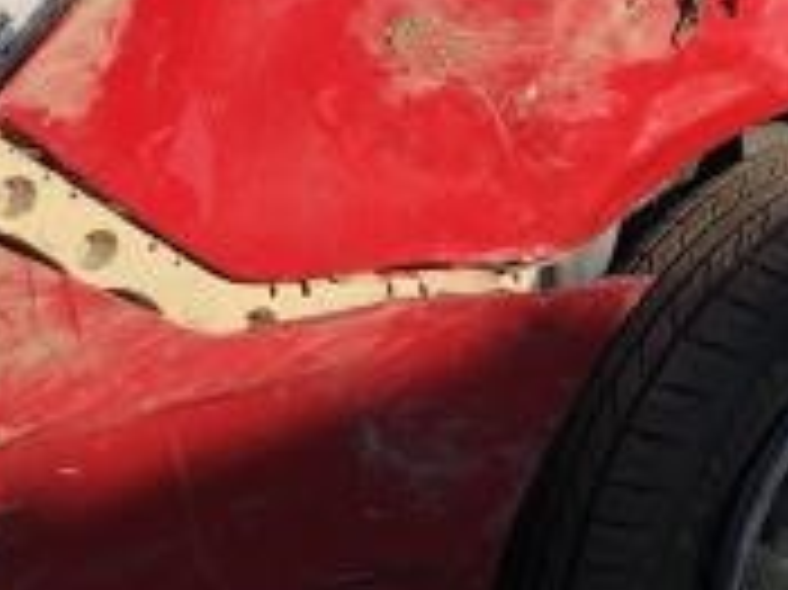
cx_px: 878
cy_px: -144
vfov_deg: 11.3
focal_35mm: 128
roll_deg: -1.5
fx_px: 2912
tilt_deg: -14.6
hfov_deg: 15.0
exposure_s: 1/1412
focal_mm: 3.99
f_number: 1.8
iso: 20
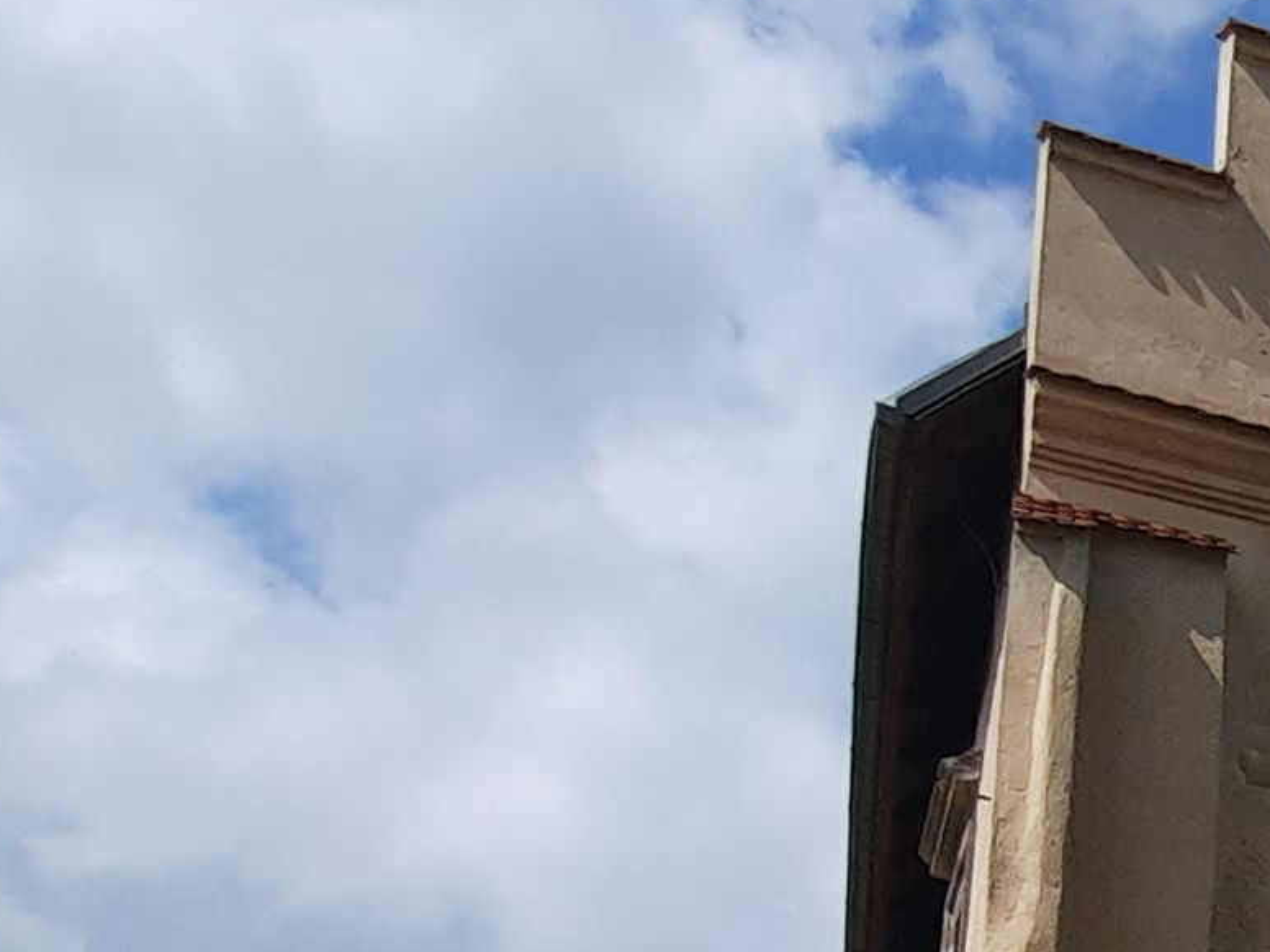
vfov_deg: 19.5
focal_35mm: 67
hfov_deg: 20.1
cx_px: 2332
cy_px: 1369
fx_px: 2458
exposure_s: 1/2083
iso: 40
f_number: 2.2
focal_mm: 1.74
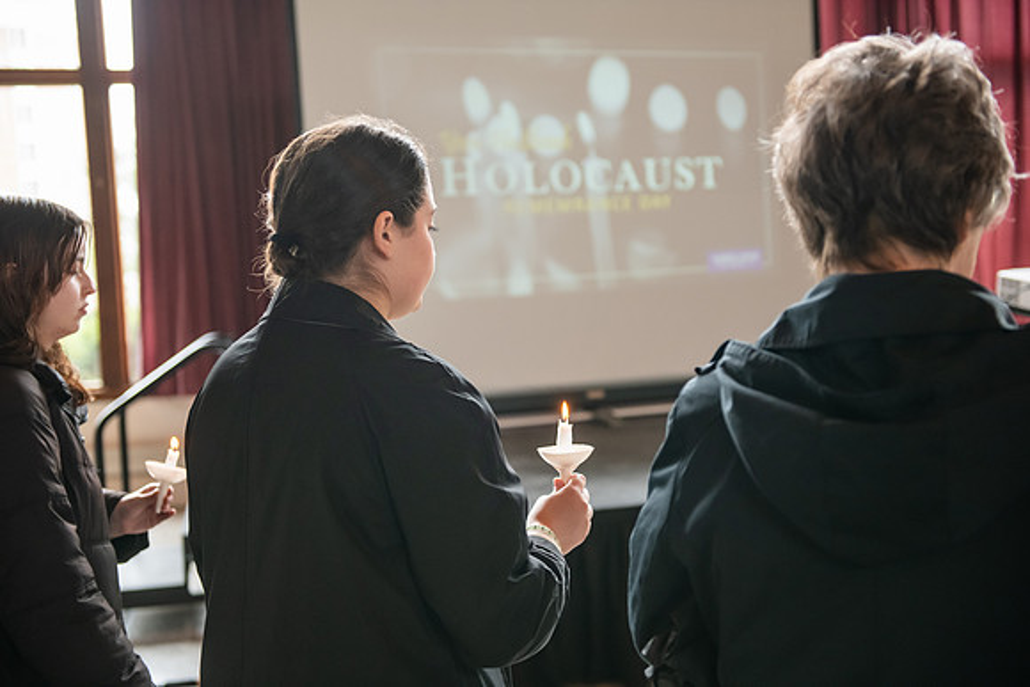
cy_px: 344
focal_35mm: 48
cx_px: 515
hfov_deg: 41.1
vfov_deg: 28.1
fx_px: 1374
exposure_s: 1/160
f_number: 3.2
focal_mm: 48
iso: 1600
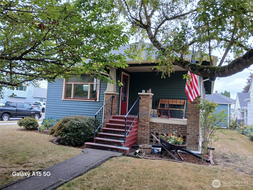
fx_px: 190
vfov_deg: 53.1
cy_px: 95
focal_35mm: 26
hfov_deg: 67.3
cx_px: 126
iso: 40
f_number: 1.8
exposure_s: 1/60
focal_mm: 3.98
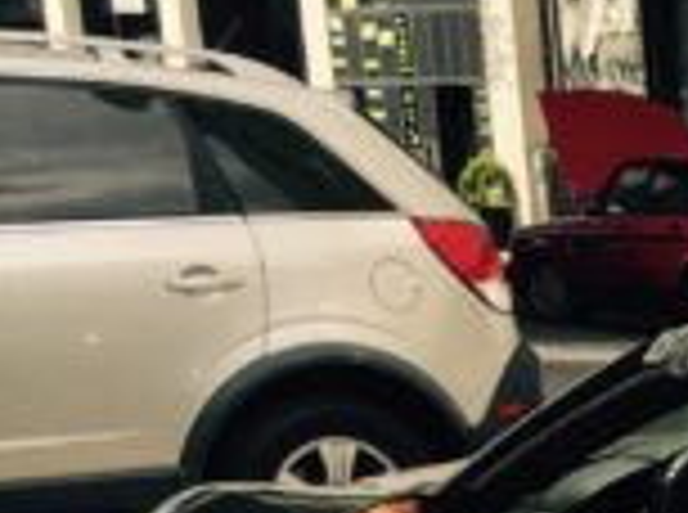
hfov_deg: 14.5
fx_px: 2260
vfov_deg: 12.0
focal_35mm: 114
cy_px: 914
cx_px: 1345
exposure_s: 1/775
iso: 32
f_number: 2.2
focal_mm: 4.15
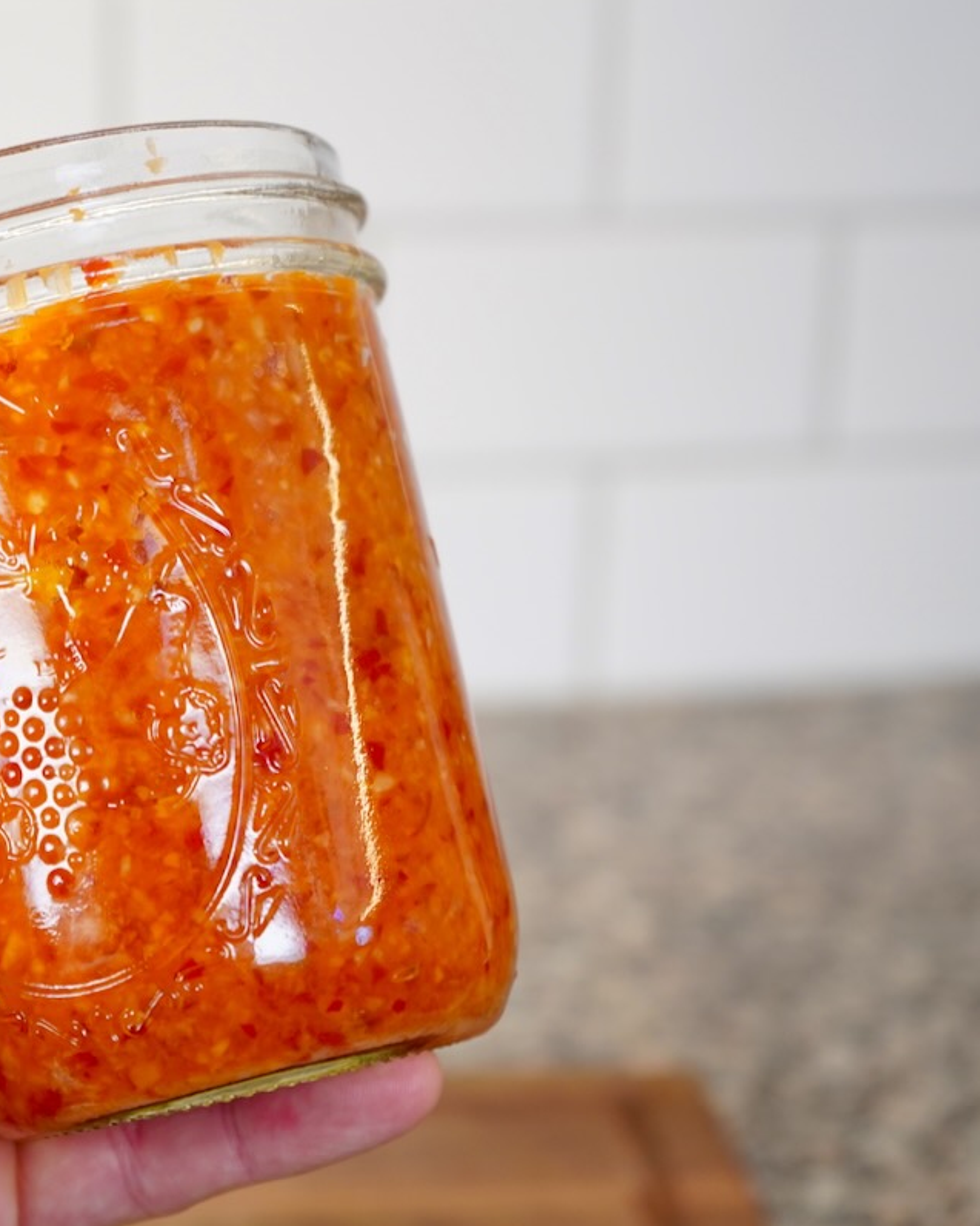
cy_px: 613
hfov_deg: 20.2
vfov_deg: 25.4
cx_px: 168
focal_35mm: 75
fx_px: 2719
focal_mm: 53
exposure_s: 1/200
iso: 1000
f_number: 5.6
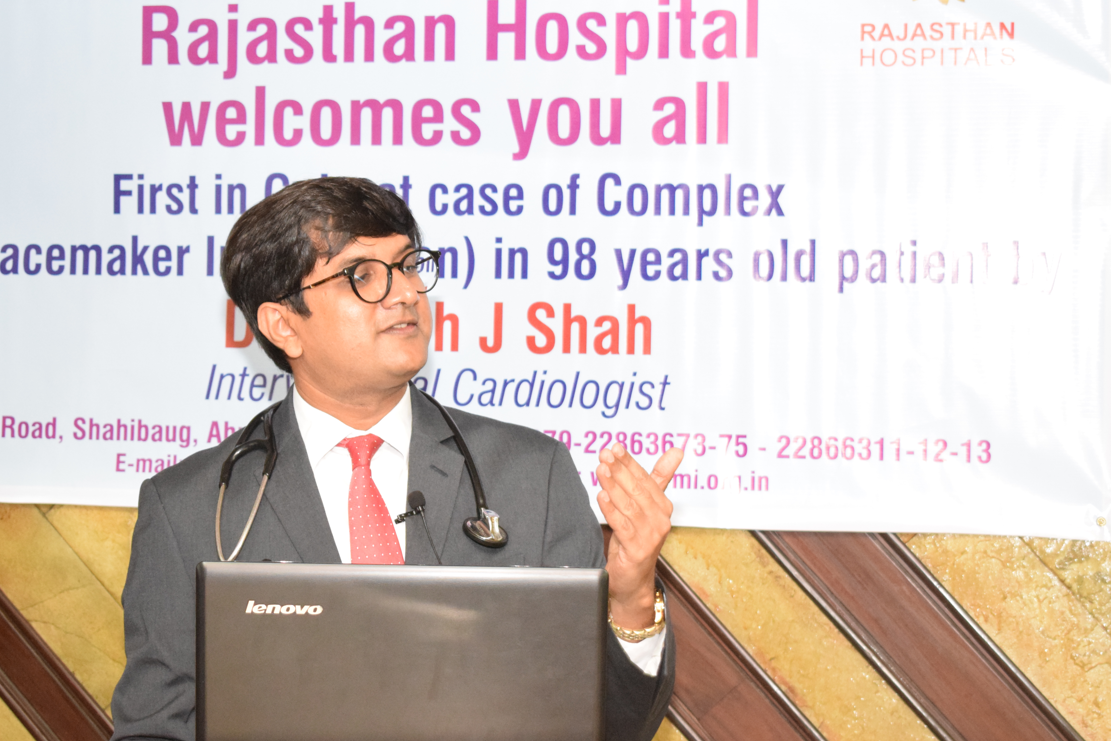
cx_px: 567
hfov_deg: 24.5
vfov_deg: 16.4
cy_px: 326
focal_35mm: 83
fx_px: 2561
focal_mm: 46
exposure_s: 1/60
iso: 4500
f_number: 5.3
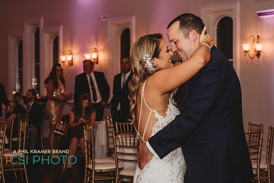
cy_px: 92
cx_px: 132
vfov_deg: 17.5
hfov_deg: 26.0
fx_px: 594
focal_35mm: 78
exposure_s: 1/200
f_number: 5
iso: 1600
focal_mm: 70
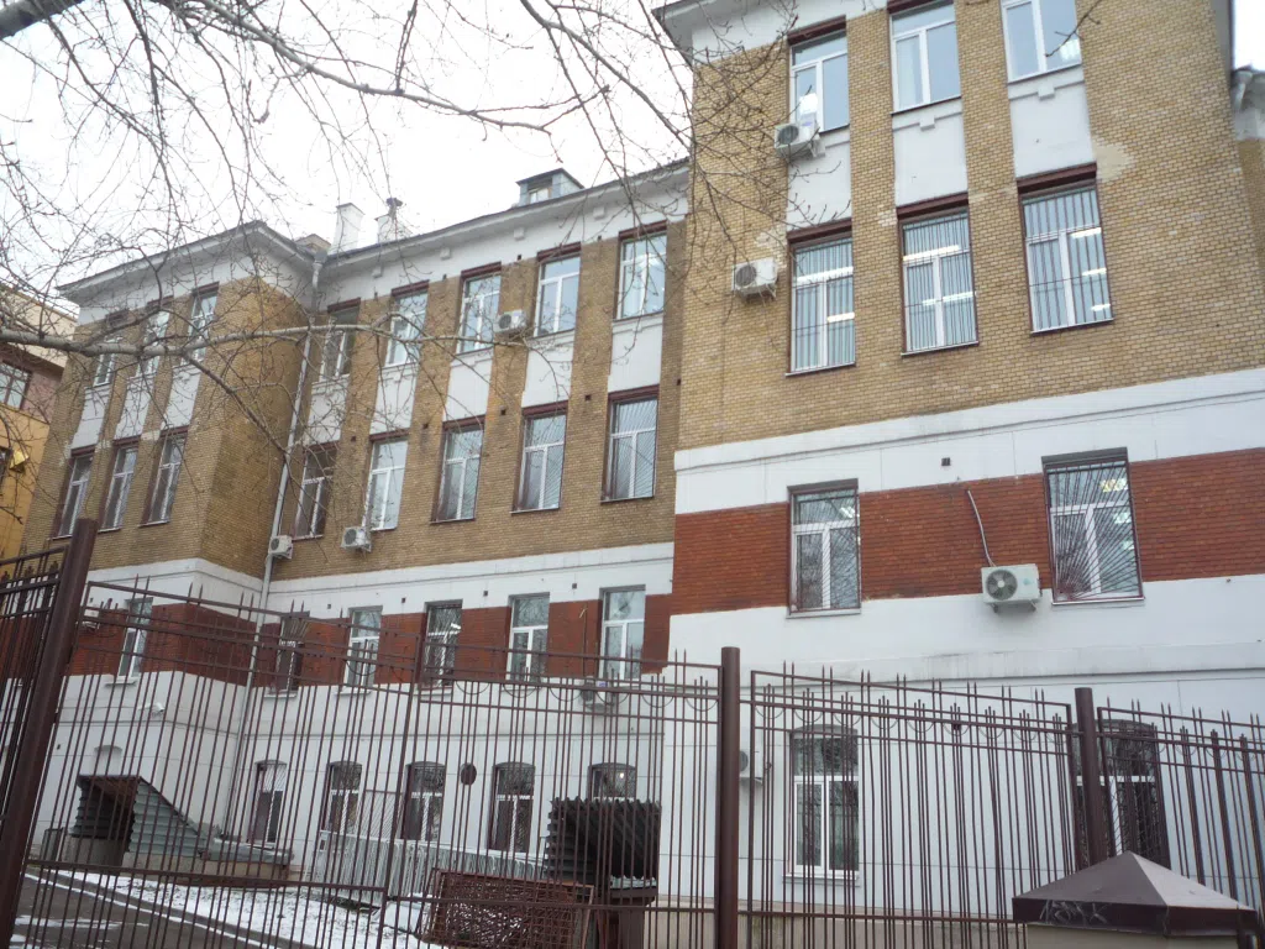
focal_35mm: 30
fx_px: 1096
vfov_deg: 46.8
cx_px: 632
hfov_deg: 60.0
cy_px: 474
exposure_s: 1/100
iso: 100
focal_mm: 5.2
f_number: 3.3
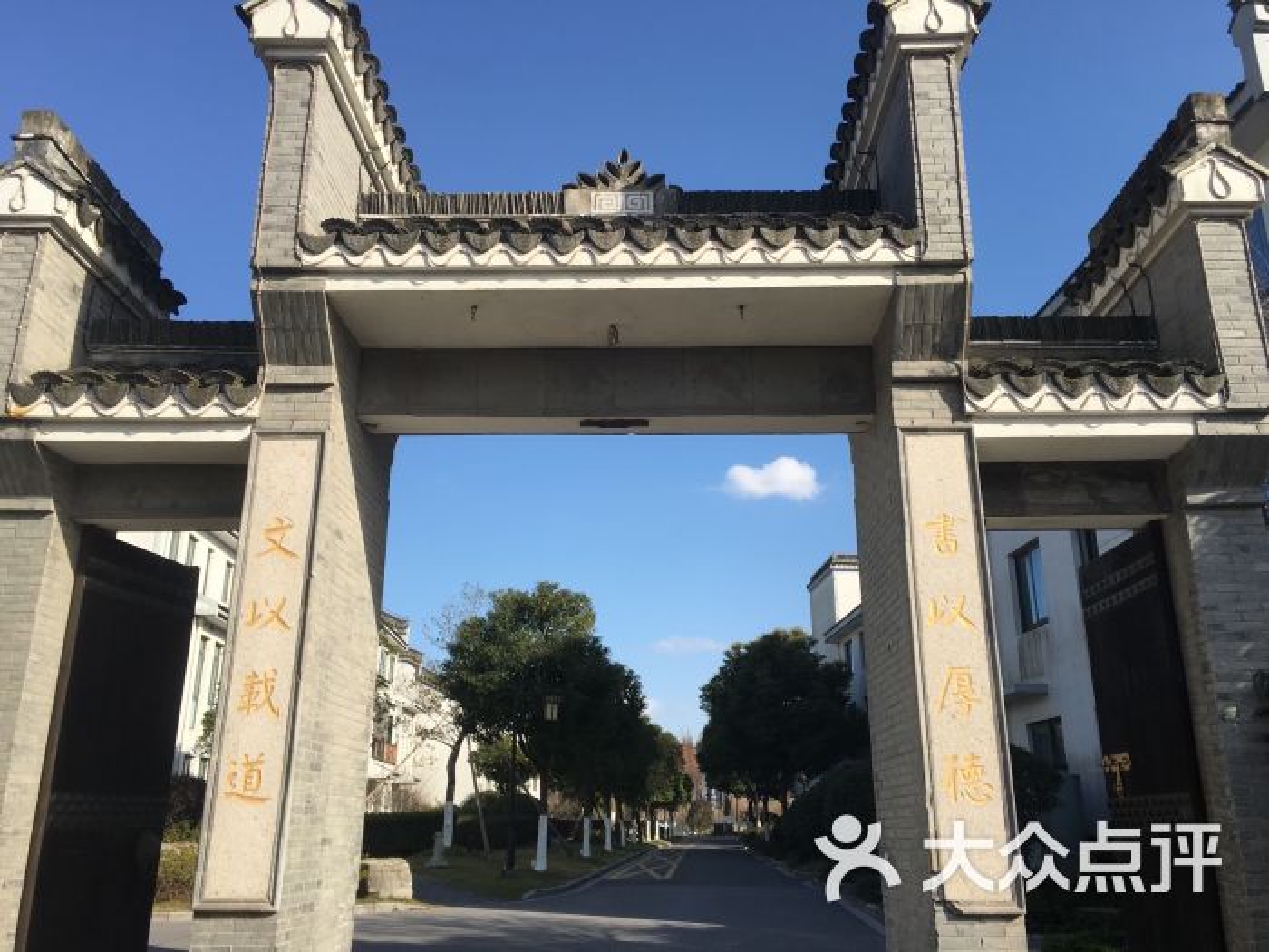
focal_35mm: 29
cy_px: 476
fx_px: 1063
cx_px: 634
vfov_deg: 48.2
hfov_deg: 61.7
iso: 25
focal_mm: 4.15
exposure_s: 1/1399
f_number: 2.2
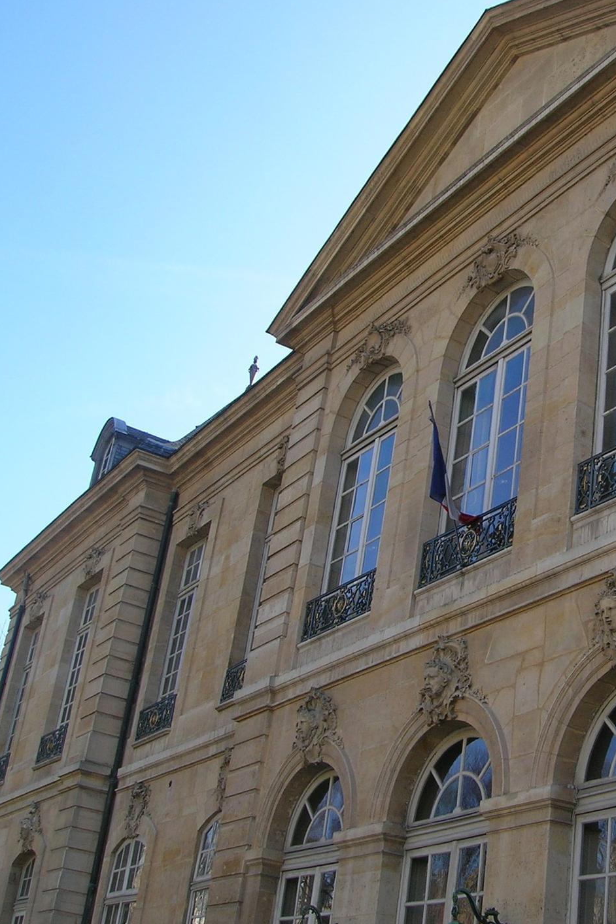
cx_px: 532
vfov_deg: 41.1
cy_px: 457
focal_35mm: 48
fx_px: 1232
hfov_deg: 27.3
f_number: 4.9
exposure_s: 1/185
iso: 50
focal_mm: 5.7
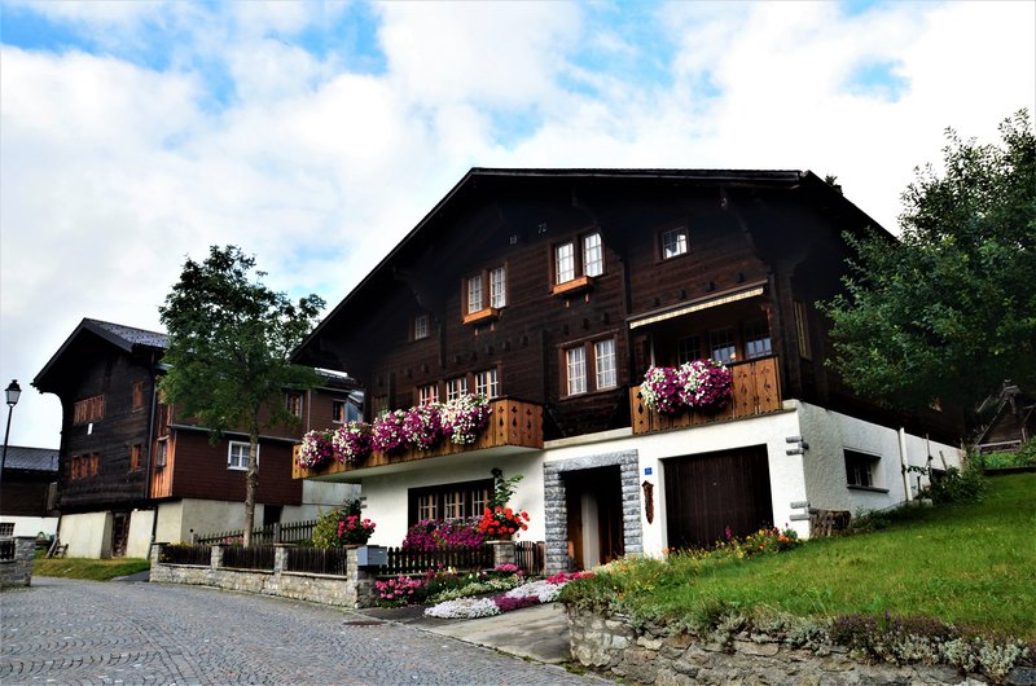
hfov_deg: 67.5
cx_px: 518
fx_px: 775
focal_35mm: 27
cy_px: 343
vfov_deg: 47.7
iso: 320
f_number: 8
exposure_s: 1/80
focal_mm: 18
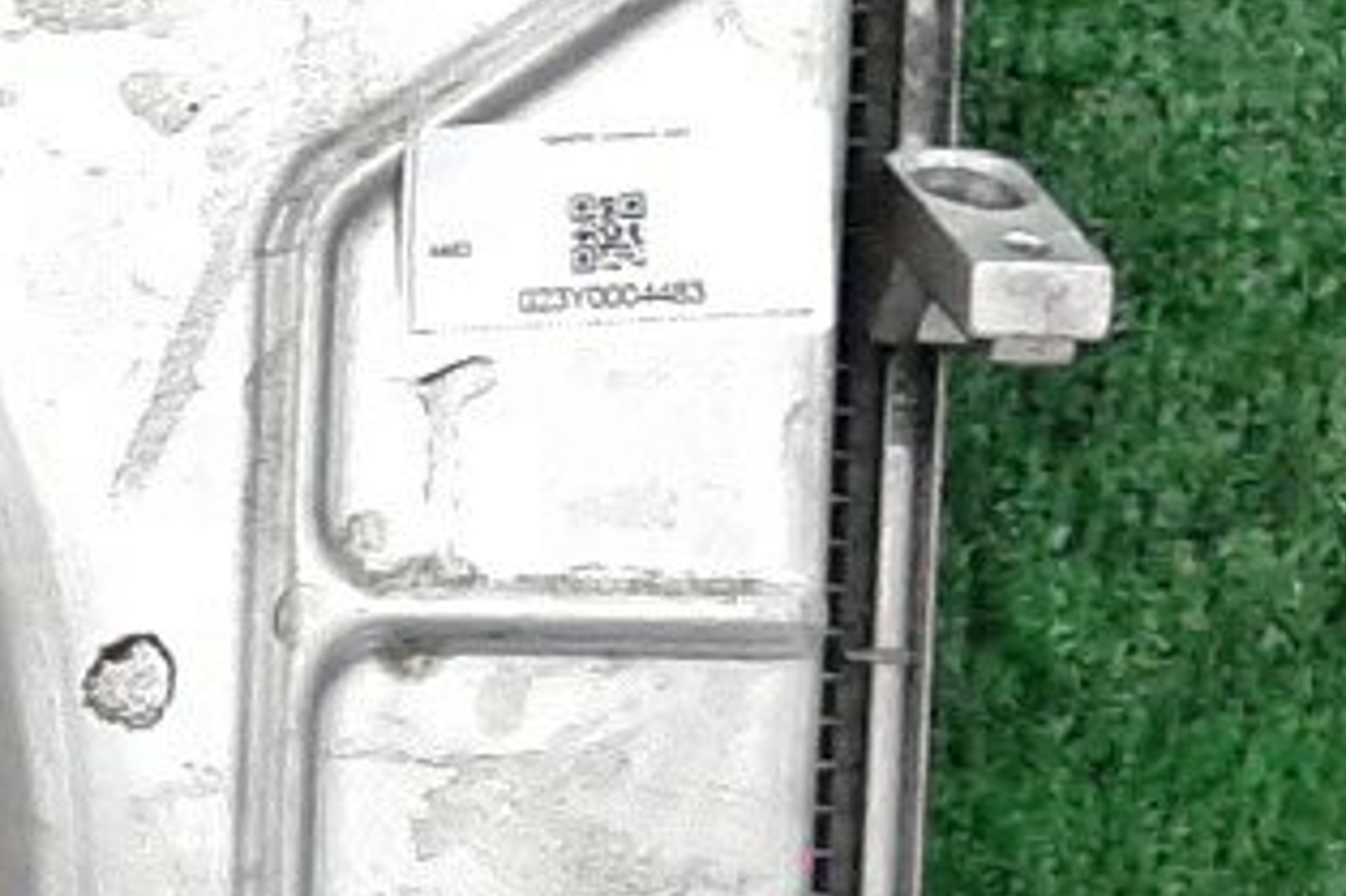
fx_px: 4634
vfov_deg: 11.0
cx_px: -1312
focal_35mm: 124
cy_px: 682
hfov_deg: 14.0
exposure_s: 1/50
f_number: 1.7
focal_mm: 3.93
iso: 238
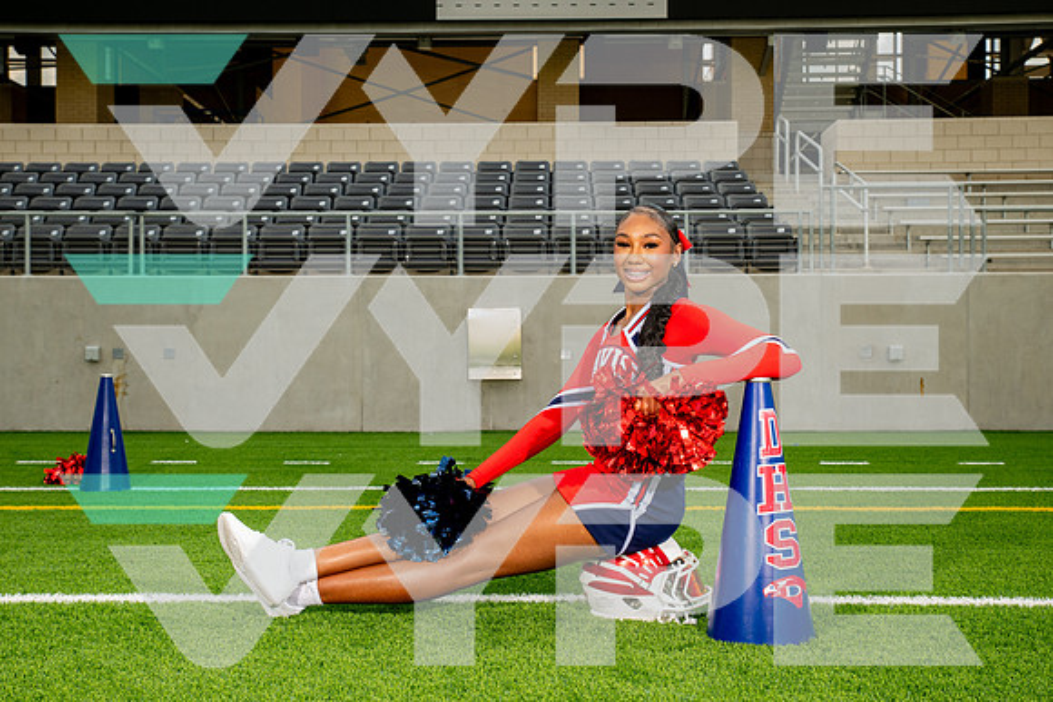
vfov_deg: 31.2
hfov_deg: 45.5
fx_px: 1257
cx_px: 526
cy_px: 351
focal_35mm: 43
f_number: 7.1
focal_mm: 42
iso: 320
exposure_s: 1/400
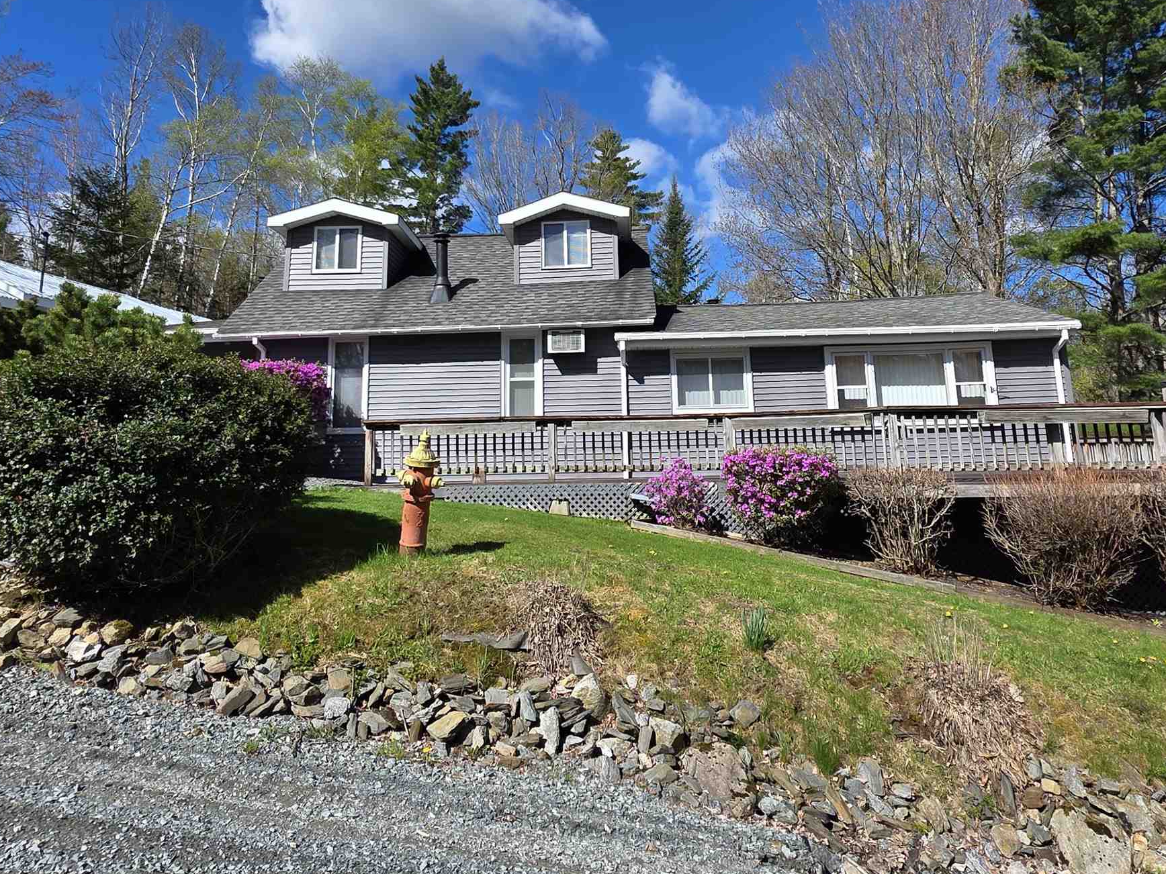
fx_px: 775
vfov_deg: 57.8
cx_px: 581
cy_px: 302
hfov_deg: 73.9
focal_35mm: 23
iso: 40
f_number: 1.9
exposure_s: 1/2021
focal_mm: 2.2
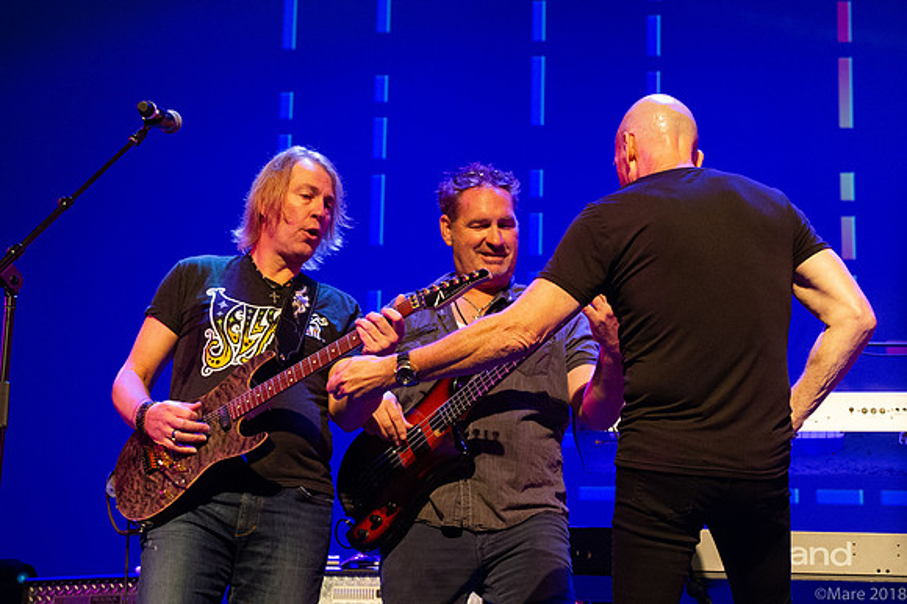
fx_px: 2266
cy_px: 302
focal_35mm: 90
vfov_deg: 15.2
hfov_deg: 22.6
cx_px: 454
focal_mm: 90
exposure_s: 1/125
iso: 8000
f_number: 7.1
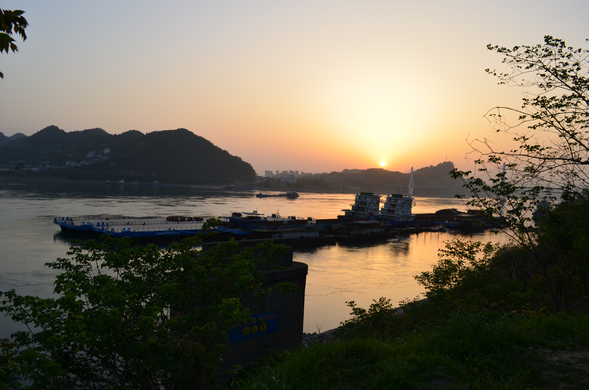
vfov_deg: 47.7
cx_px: 294
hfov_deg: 67.5
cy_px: 195
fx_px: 441
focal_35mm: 27
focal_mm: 18
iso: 200
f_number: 7.1
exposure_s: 1/200
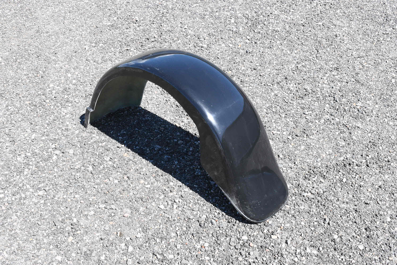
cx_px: 198
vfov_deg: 33.1
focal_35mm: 40
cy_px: 132
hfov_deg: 47.9
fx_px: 447
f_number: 13
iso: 1250
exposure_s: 1/640
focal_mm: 27
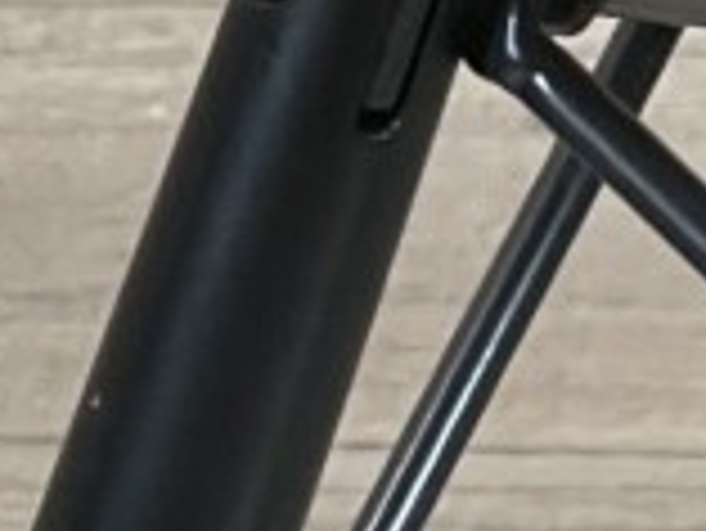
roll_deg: +0.5
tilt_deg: -34.5
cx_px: 1228
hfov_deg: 4.0
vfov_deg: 3.1
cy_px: 356
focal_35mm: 488
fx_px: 9960
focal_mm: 7.5
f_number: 2.2
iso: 200
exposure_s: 1/50
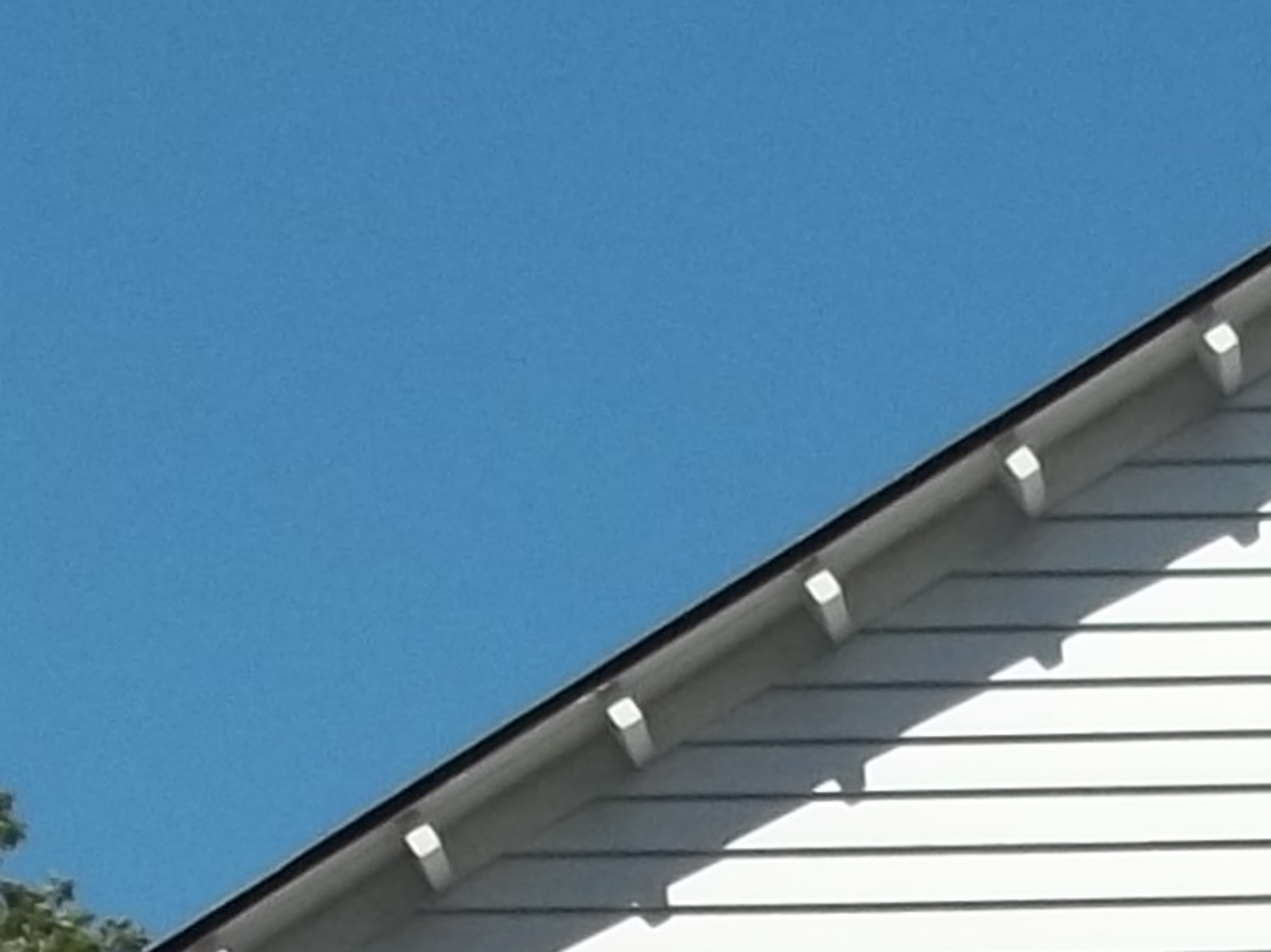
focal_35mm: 178
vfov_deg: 8.0
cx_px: 1517
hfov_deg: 10.9
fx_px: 6535
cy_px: 1874
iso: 64
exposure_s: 1/250
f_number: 8
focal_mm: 5.9
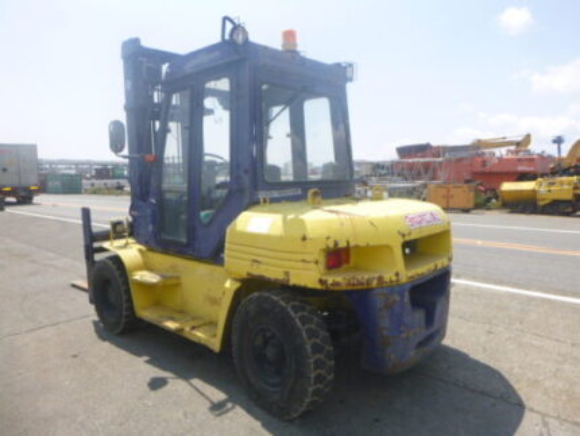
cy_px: 218
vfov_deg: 54.9
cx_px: 290
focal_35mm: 25
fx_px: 419
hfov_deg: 69.4
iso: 100
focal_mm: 4.5
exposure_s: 1/500
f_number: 3.9
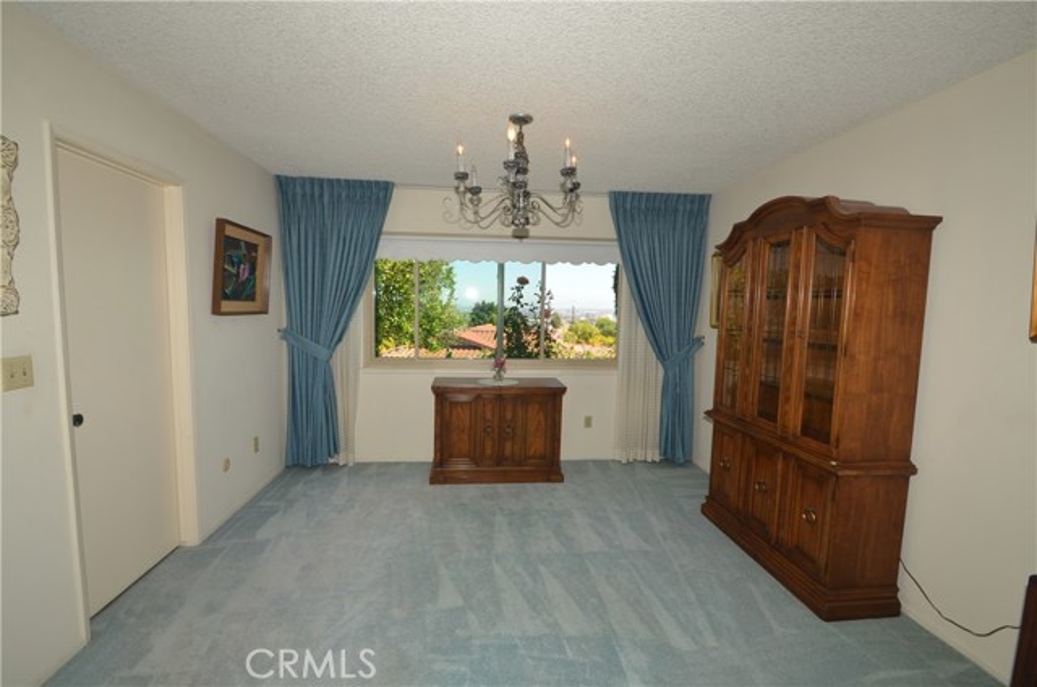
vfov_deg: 77.1
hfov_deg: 100.5
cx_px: 518
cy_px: 344
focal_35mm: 15
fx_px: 431
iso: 200
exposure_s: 1/125
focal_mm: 10
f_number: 8
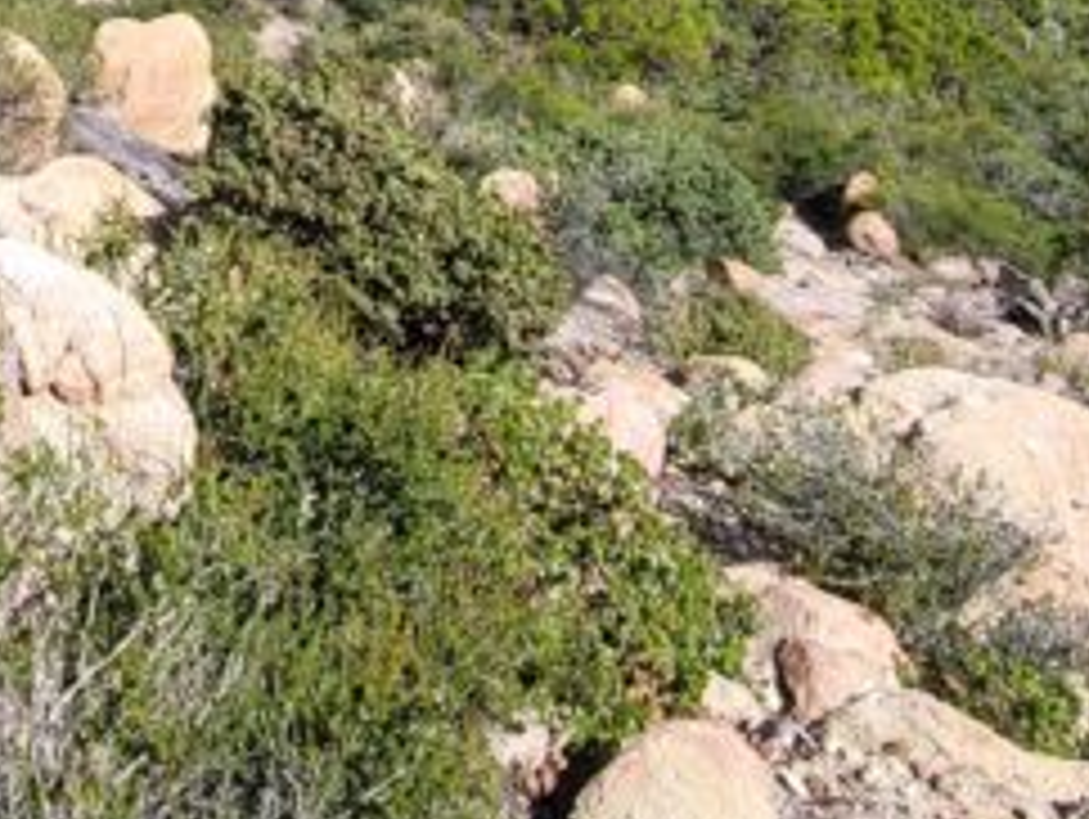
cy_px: -446
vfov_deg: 21.7
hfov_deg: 33.6
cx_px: 176
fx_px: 1732
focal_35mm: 55
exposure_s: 1/1016
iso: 32
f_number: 2.2
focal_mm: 1.74
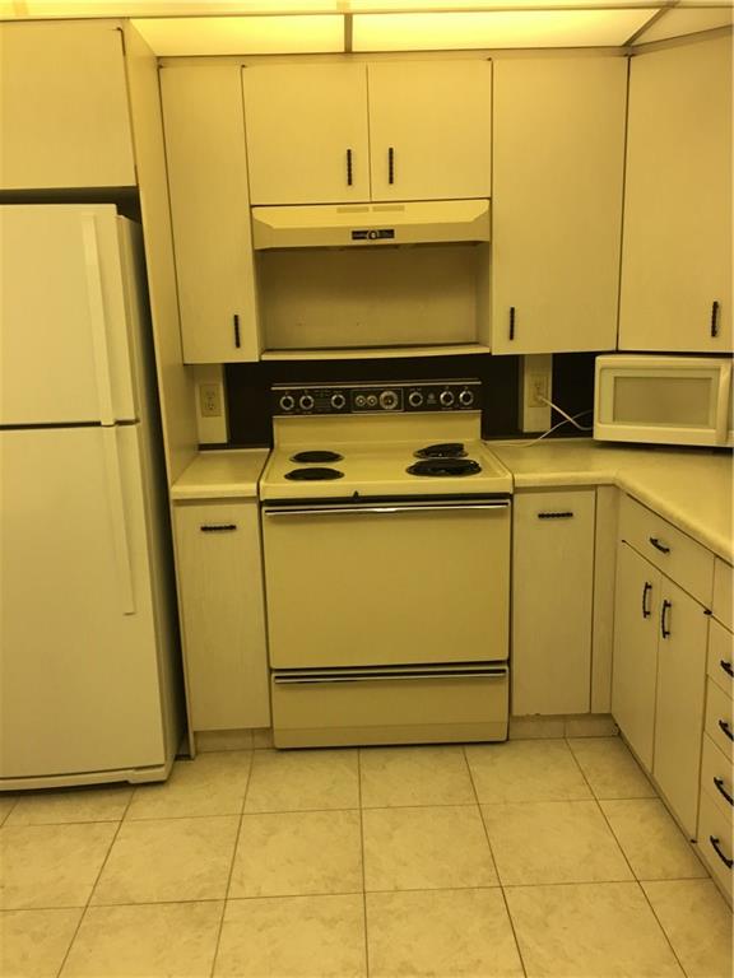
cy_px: 489
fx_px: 820
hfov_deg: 48.2
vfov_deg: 61.7
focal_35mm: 29
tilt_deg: -12.7
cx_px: 367
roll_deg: +1.3
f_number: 2.2
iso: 50
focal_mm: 4.15
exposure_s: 1/30
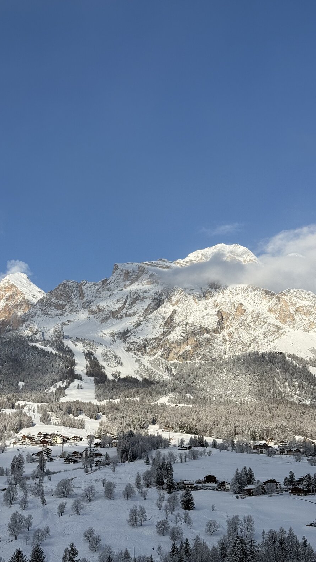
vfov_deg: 39.2
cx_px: 131
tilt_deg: +15.8
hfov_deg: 22.6
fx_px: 790
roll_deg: +0.1
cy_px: 279
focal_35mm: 53
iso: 80
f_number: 1.78
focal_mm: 6.76
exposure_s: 1/7143
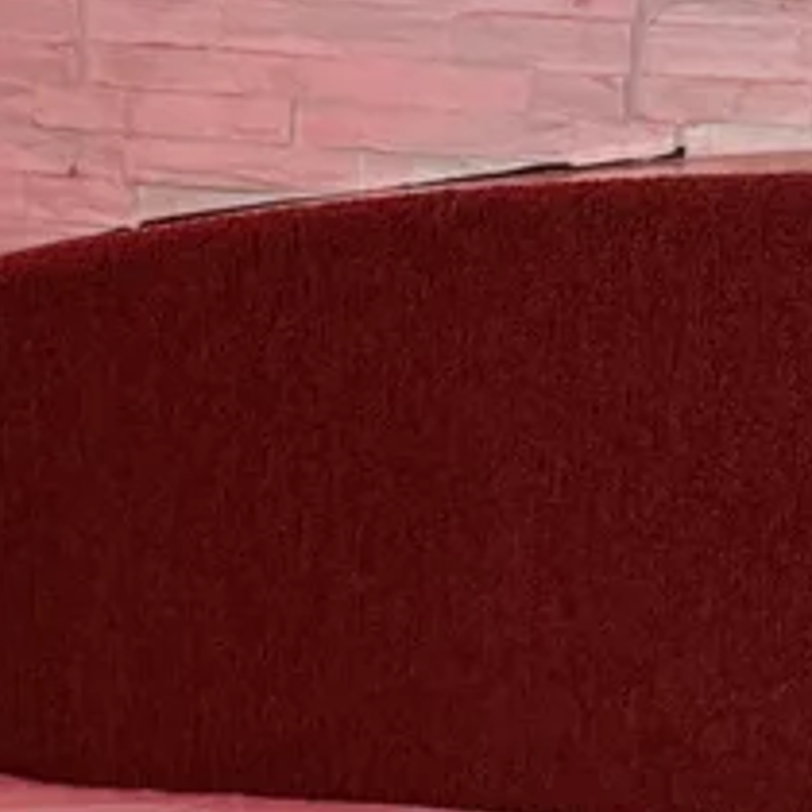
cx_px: 251
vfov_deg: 10.8
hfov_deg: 14.4
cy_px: 2289
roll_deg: -0.5
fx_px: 3211
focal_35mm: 121
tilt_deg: -39.7
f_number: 1.78
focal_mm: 6.76
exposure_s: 1/50
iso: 200
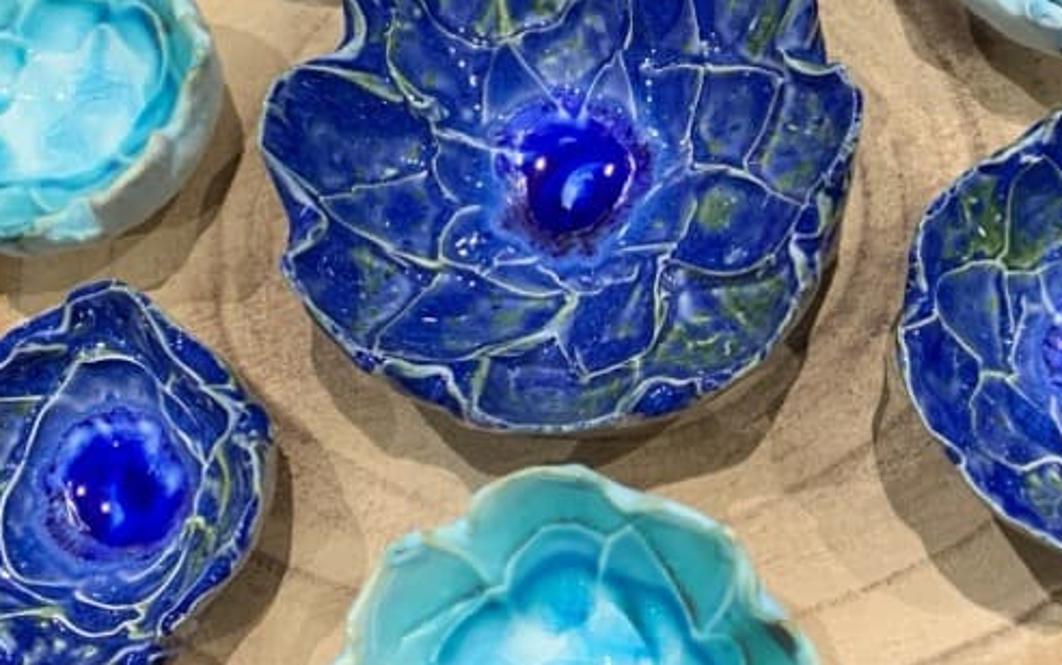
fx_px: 1622
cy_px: 93
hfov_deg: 36.2
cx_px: 626
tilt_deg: -65.9
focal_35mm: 56
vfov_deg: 22.7
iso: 200
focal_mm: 4.25
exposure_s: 1/60
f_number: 1.8
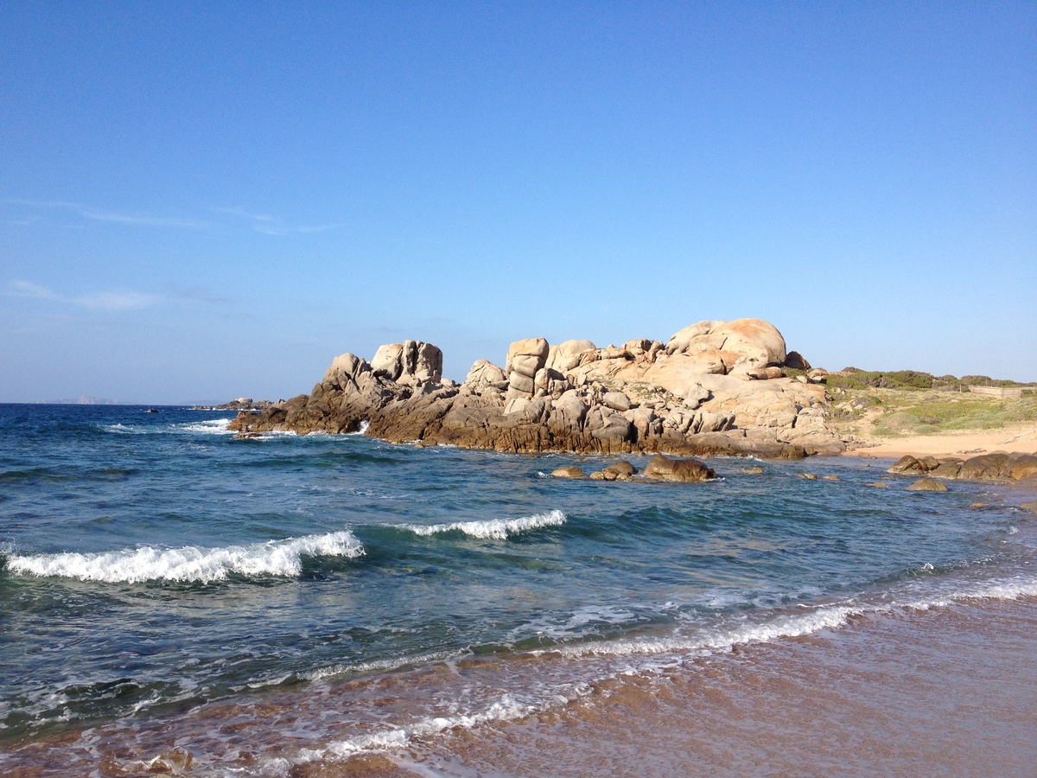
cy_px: 389
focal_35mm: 35
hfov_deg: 52.6
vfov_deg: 40.7
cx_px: 518
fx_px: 1049
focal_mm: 4.28
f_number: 2.4
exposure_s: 1/1577
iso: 50
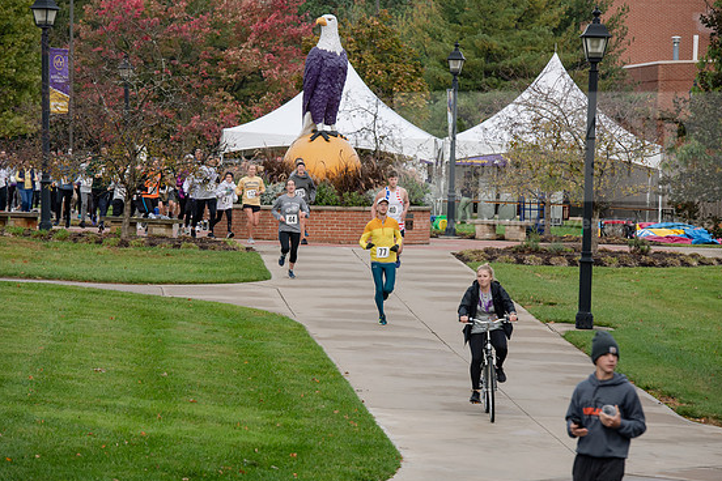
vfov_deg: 7.5
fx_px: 3690
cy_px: 250
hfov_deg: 11.2
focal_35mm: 184
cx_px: 354
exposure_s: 1/400
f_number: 6.3
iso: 500
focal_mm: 175
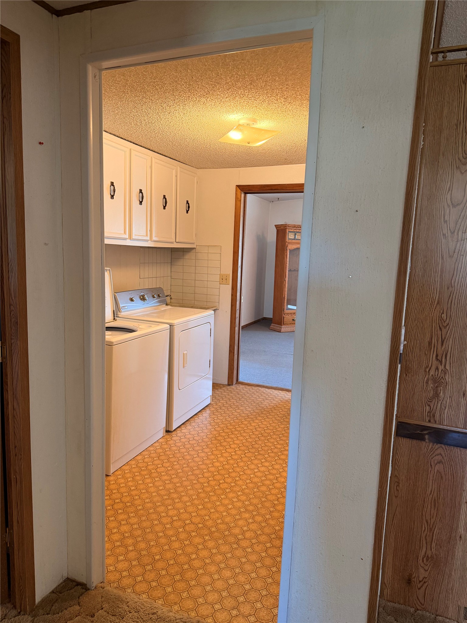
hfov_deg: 56.8
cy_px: 312
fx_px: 432
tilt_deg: -8.0
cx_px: 234
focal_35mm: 24
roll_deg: -2.2
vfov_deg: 71.6
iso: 400
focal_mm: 6.76
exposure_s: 1/120
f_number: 1.78
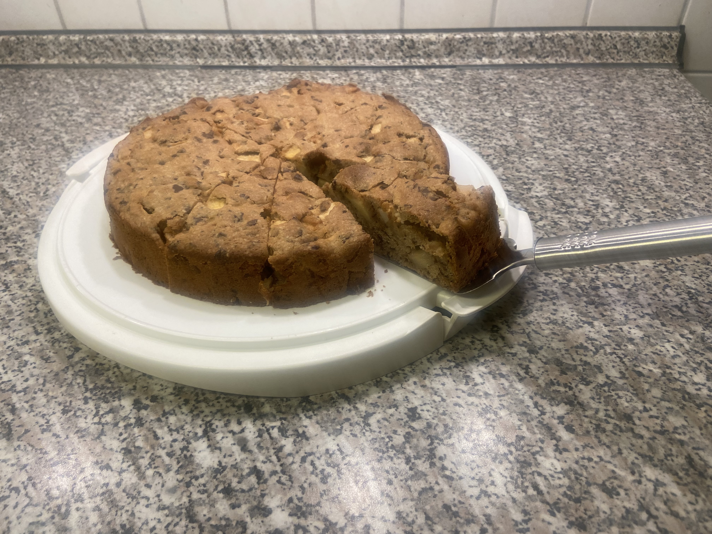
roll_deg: +2.1
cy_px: 267
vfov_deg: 53.1
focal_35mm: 26
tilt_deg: -39.9
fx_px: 535
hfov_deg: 67.3
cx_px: 356
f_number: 1.8
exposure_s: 1/100
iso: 100
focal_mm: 4.25
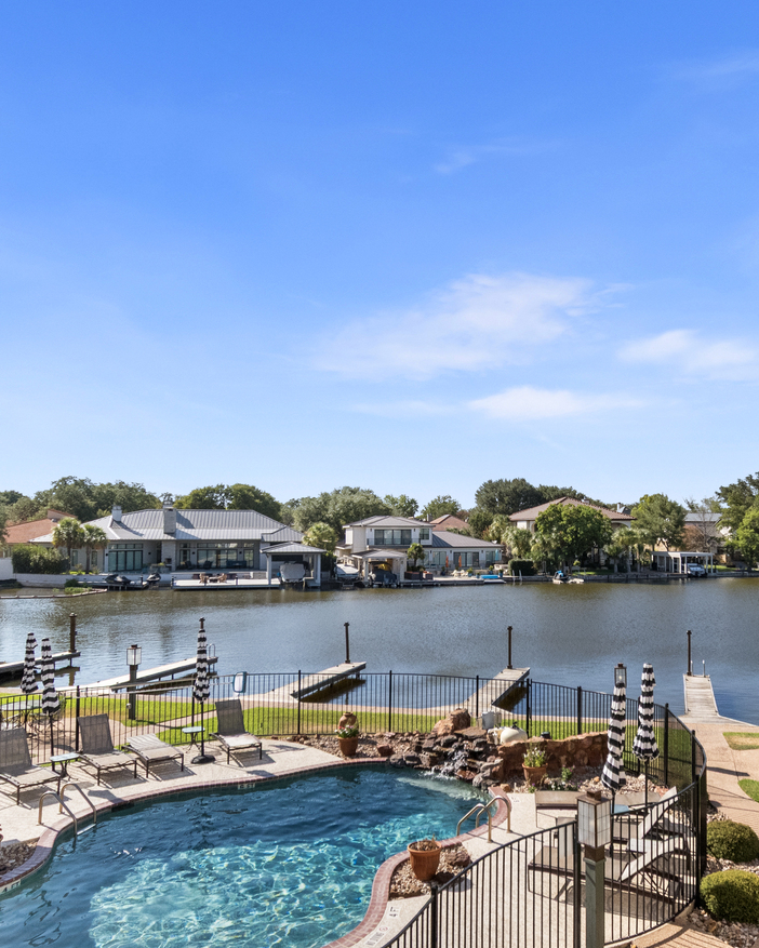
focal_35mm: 26
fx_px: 730
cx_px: 503
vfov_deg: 65.9
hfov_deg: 53.9
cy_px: 506
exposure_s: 1/8000
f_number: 4.5
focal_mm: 10
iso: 110
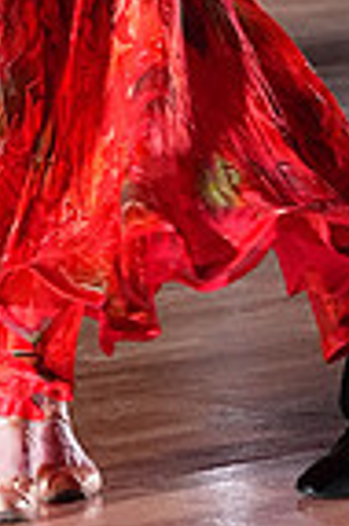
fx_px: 5320
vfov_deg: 5.6
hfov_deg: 3.8
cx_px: 174
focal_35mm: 365
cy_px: -180
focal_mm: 90
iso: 6400
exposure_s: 1/400
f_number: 5
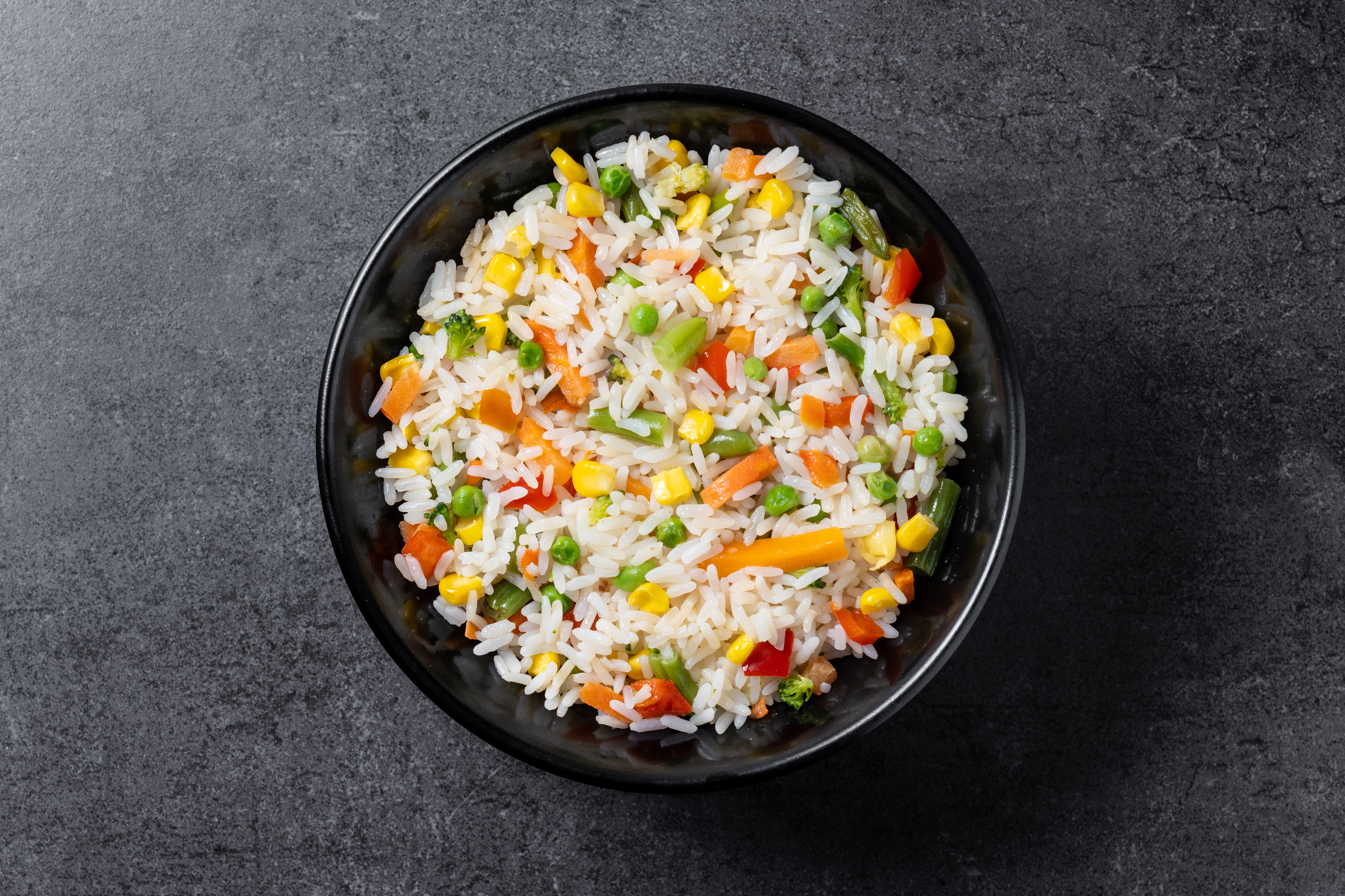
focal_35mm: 90
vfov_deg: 15.2
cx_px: 672
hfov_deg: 22.6
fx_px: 3362
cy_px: 448
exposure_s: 1/200
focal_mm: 60
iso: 100
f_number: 7.1
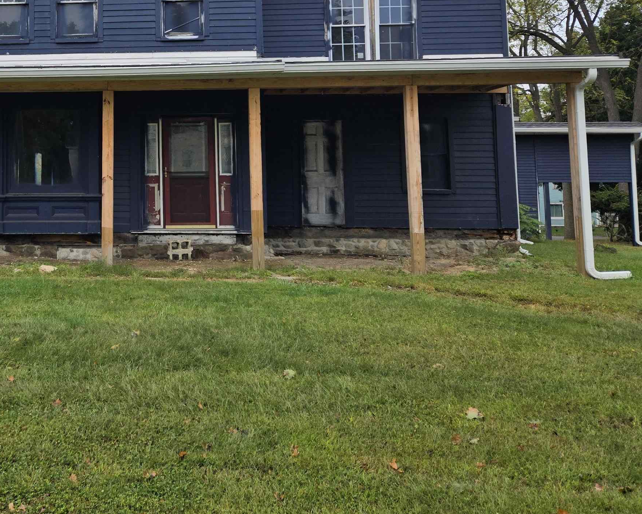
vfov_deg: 37.0
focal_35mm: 39
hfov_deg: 43.9
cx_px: 102
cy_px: 108
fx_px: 741
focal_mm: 5.4
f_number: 1.8
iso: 80
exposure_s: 1/1854
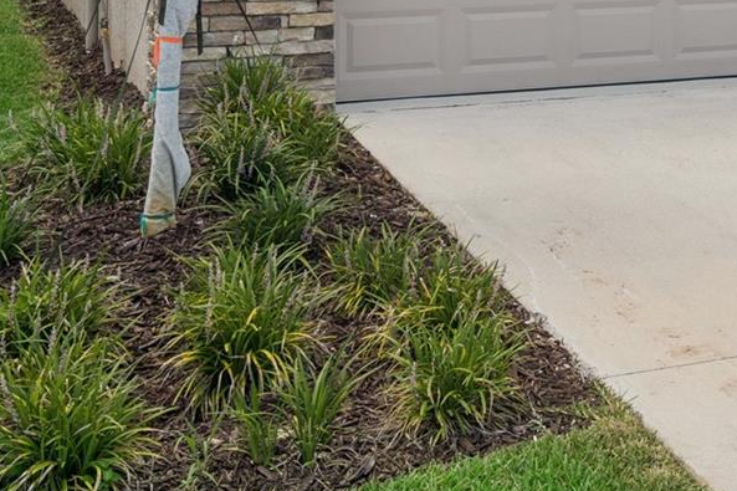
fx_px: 1658
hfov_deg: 22.6
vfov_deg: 16.1
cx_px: 932
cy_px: -124
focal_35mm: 81
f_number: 9
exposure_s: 1/400
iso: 400
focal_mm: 30
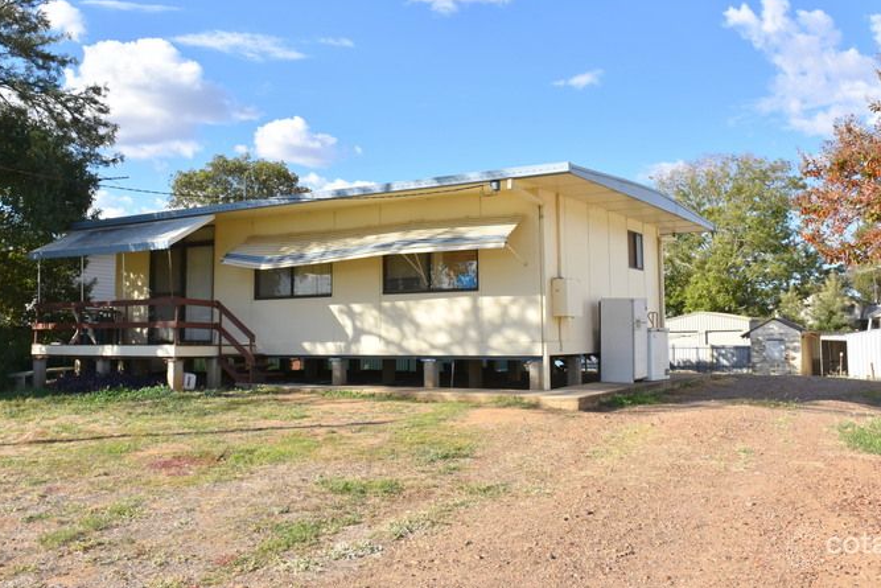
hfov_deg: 53.1
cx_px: 437
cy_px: 237
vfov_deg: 36.8
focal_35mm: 36
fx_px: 881
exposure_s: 1/500
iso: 200
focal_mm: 20
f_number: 8
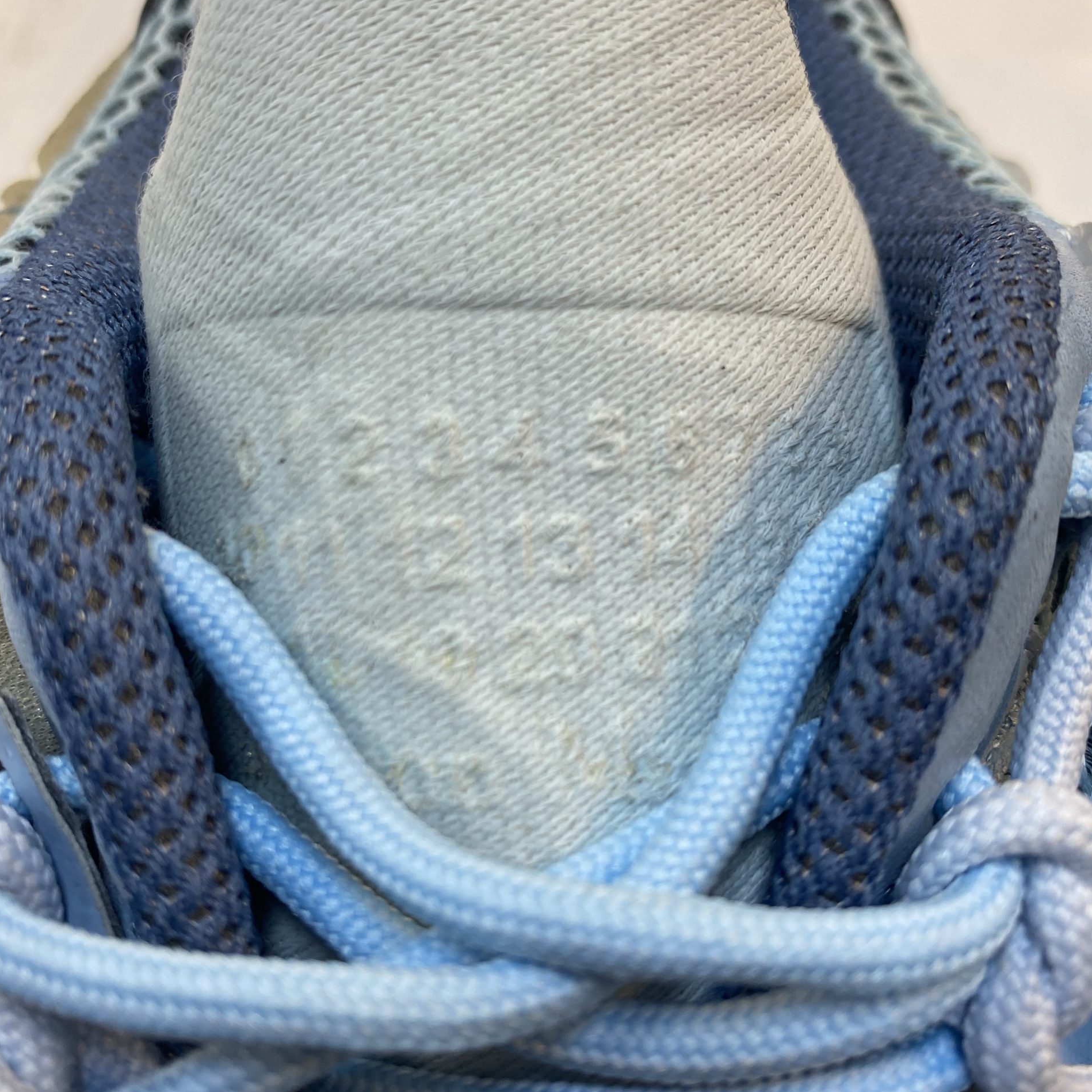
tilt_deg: -58.7
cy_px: 491
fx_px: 1106
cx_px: 541
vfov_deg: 52.4
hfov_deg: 52.5
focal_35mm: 31
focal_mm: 4.25
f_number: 1.8
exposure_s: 1/100
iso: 80
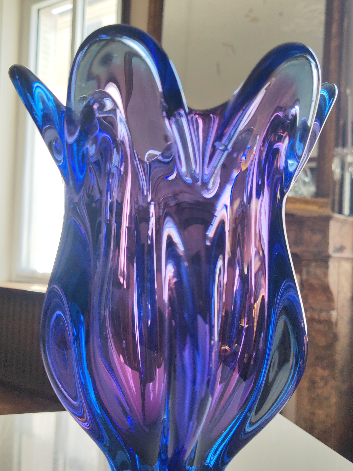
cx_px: 176
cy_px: 236
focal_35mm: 39
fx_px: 530
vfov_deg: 47.9
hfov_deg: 36.8
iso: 50
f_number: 1.8
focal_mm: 5.53
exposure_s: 1/250
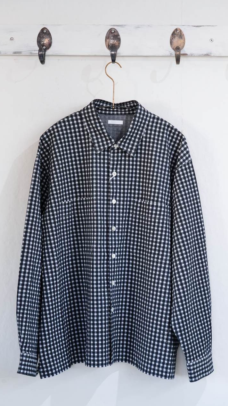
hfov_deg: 16.7
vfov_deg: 29.4
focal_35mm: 72
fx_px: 774
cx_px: 114
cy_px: 204
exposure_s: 1/25
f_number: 7.1
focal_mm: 68
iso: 1000
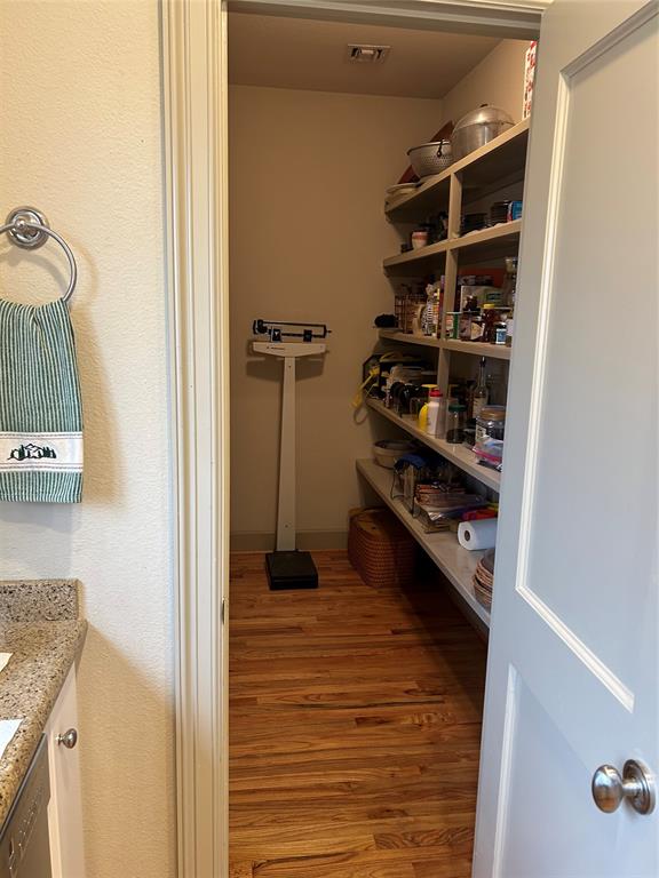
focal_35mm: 26
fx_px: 660
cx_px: 330
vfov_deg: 67.3
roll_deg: -1.8
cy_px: 439
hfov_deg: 53.1
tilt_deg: -11.3
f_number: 1.5
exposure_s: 1/60
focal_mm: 5.7
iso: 125
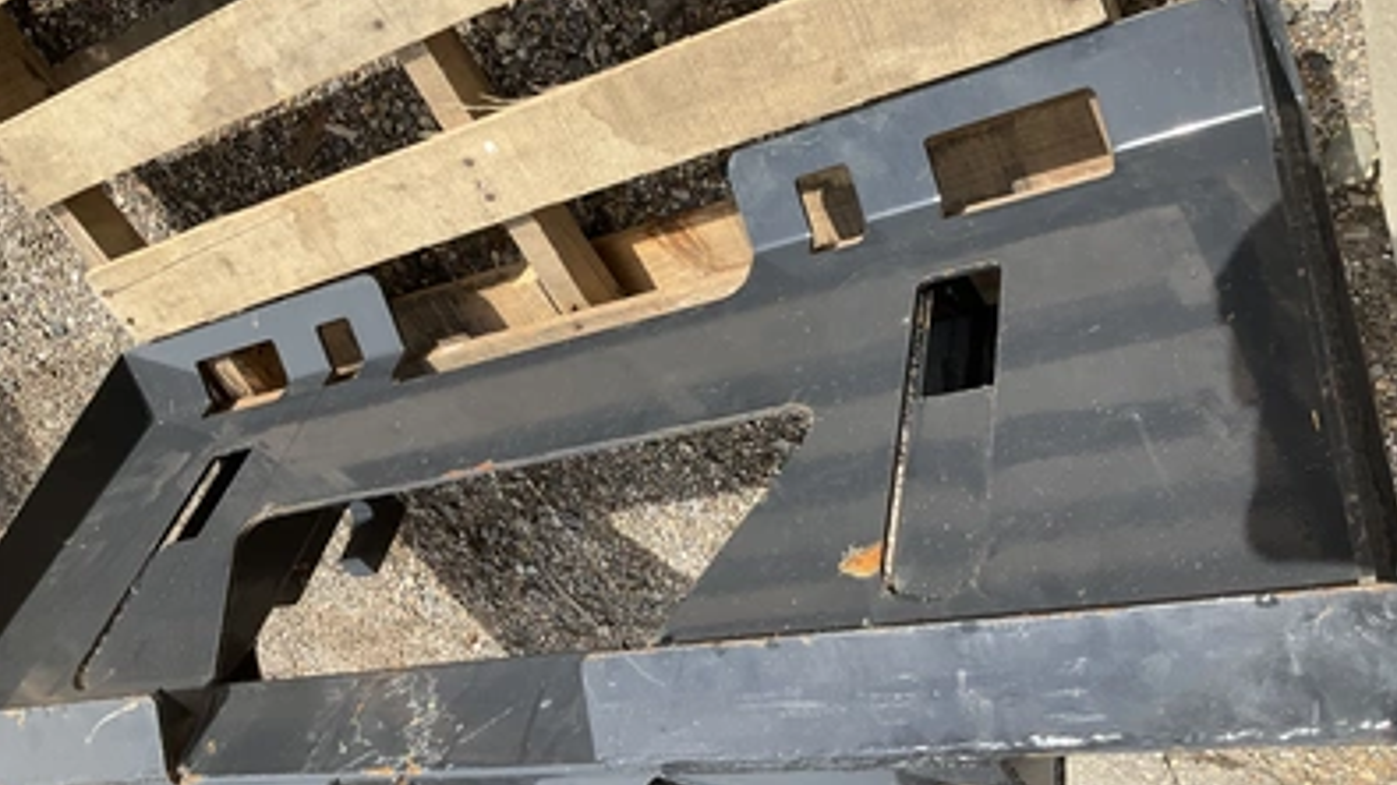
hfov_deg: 61.0
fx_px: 1185
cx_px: 704
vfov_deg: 36.4
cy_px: 286
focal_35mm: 32
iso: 25
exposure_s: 1/1577
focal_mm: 3
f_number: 1.8
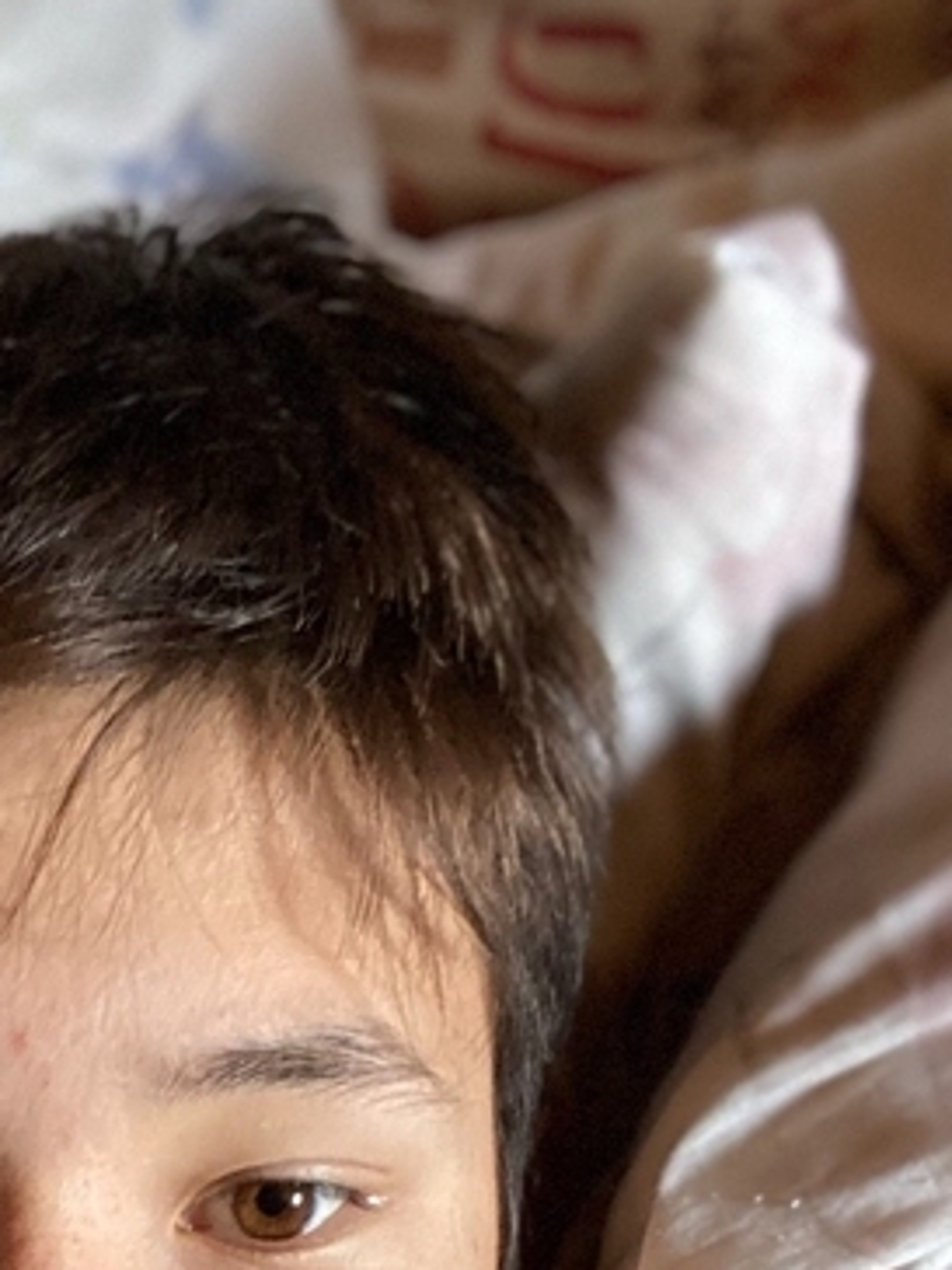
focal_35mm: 66
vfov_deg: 27.2
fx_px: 2420
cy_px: 1350
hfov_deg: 21.2
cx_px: -77
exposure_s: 1/40
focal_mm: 2.71
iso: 400
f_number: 2.2
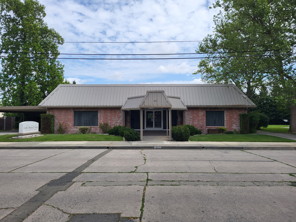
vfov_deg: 53.1
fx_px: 222
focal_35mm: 26
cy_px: 111
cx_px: 148
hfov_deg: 67.3
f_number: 1.8
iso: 40
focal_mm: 5.4
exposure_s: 1/2470
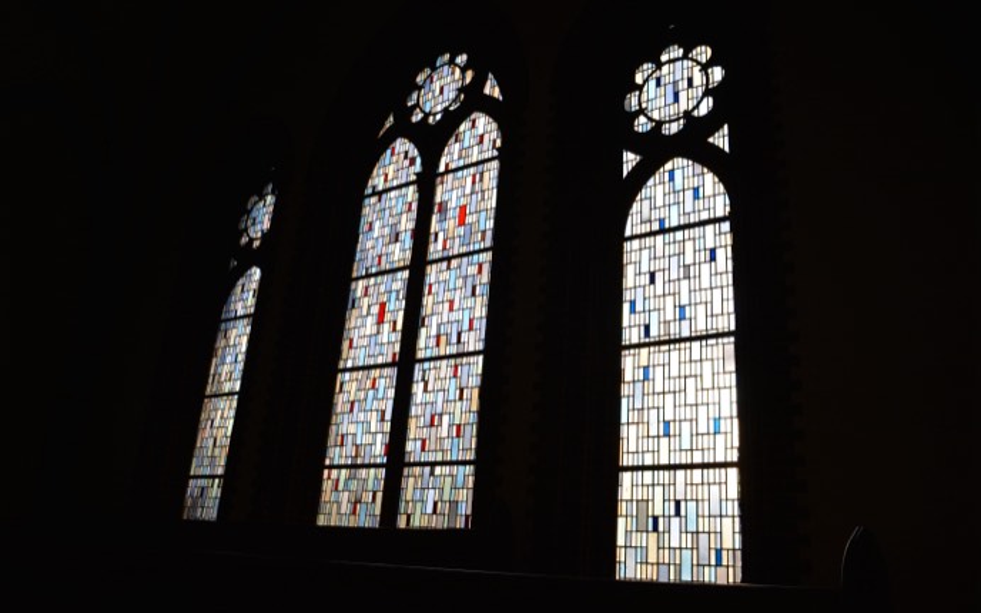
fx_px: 749
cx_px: 486
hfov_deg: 66.5
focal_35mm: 28
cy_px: 298
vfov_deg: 44.5
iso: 200
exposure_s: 1/160
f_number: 5.6
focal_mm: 18
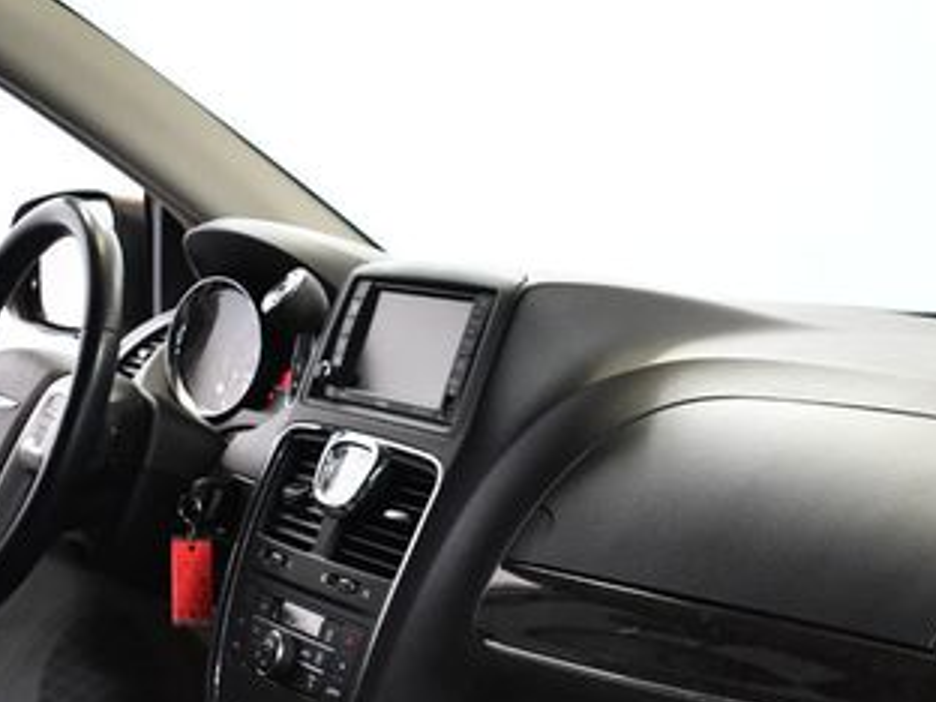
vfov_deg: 19.9
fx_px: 1974
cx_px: 585
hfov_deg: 26.6
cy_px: 585
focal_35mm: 73
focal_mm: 25
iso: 3200
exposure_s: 1/100
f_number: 4
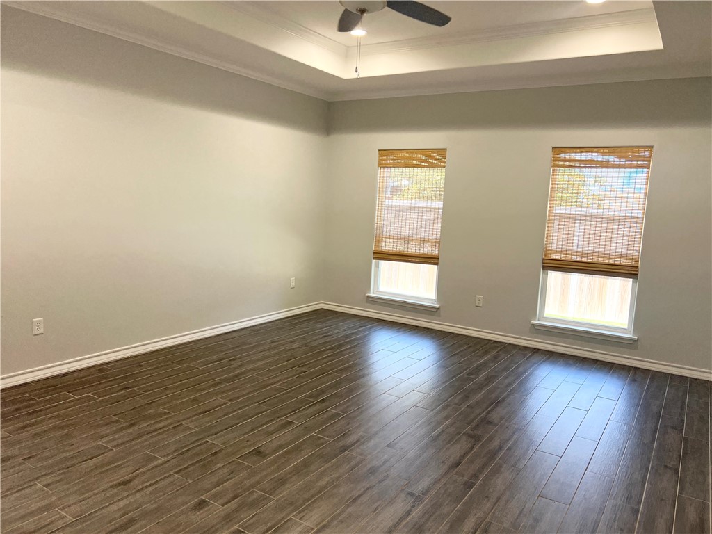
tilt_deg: -6.1
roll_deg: -2.7
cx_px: 356
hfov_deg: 67.3
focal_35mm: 26
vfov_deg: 53.1
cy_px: 267
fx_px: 535
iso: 100
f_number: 1.5
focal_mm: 5.7
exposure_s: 1/120
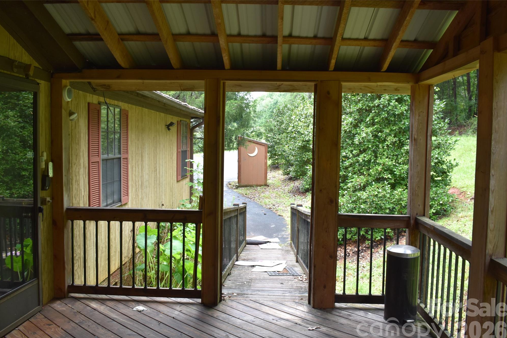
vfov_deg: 40.5
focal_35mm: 33
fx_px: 458
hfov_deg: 57.9
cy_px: 174
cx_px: 249
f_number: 5.6
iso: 400
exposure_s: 1/125
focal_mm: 21
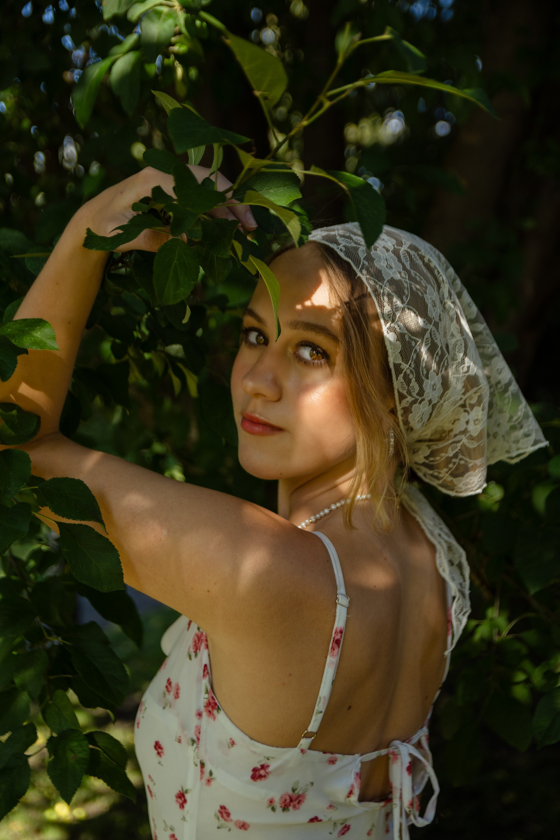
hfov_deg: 25.1
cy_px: 420
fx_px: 1260
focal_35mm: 54
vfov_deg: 36.9
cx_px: 280
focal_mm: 36
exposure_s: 1/320
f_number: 2.8
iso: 100
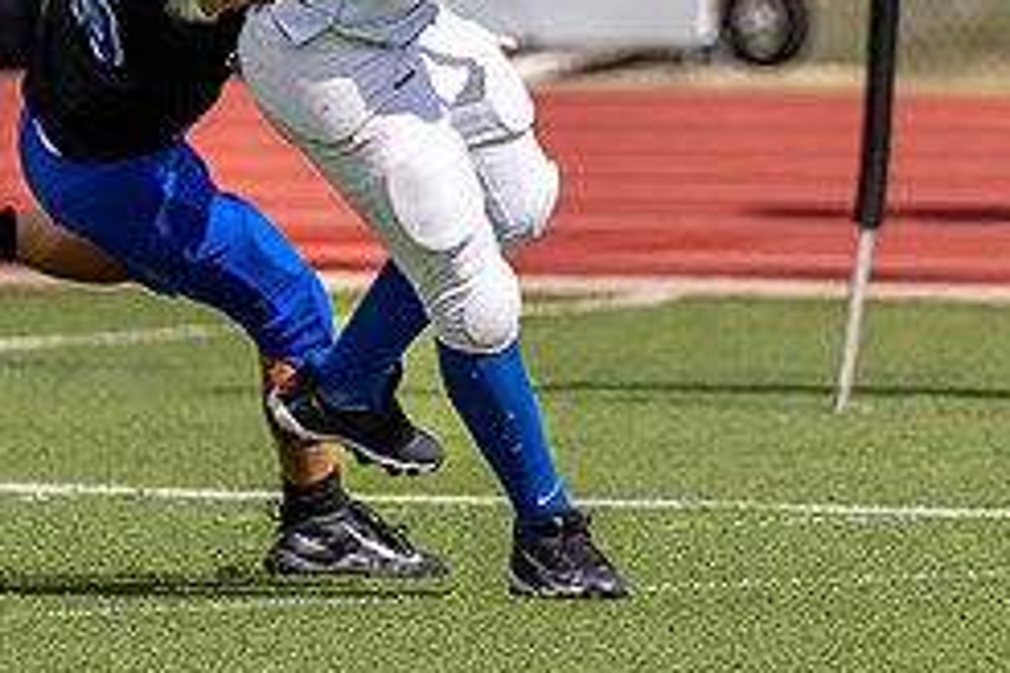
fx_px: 25669
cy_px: 50
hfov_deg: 2.3
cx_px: 457
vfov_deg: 1.5
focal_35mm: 915
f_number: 2.8
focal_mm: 200
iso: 250
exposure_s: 1/10000
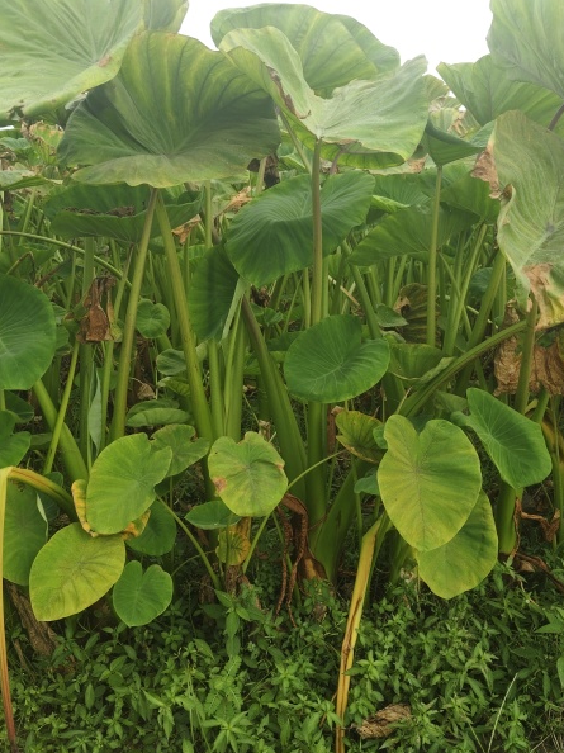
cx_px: 299
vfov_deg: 58.4
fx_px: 674
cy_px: 379
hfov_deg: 45.4
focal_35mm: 31
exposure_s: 1/392
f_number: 1.88
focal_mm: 5.56
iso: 50
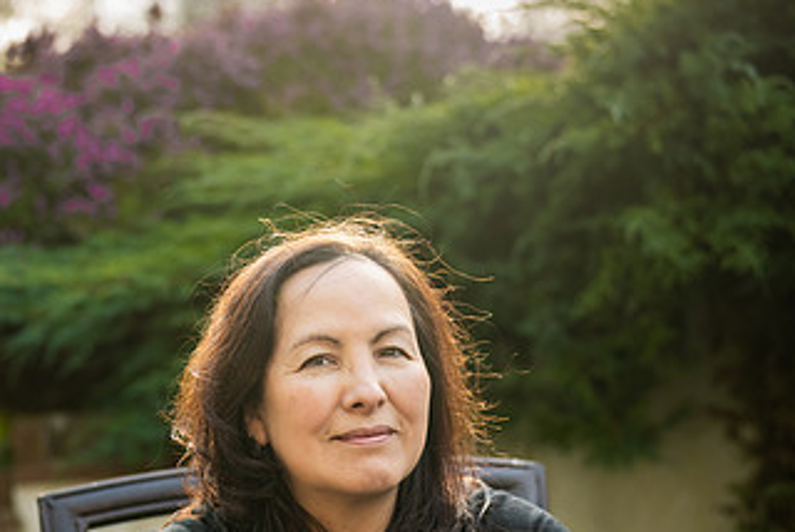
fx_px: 1923
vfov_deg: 15.6
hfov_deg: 23.1
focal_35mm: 87
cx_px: 201
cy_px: 444
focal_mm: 48
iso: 400
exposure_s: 1/800
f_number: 2.2
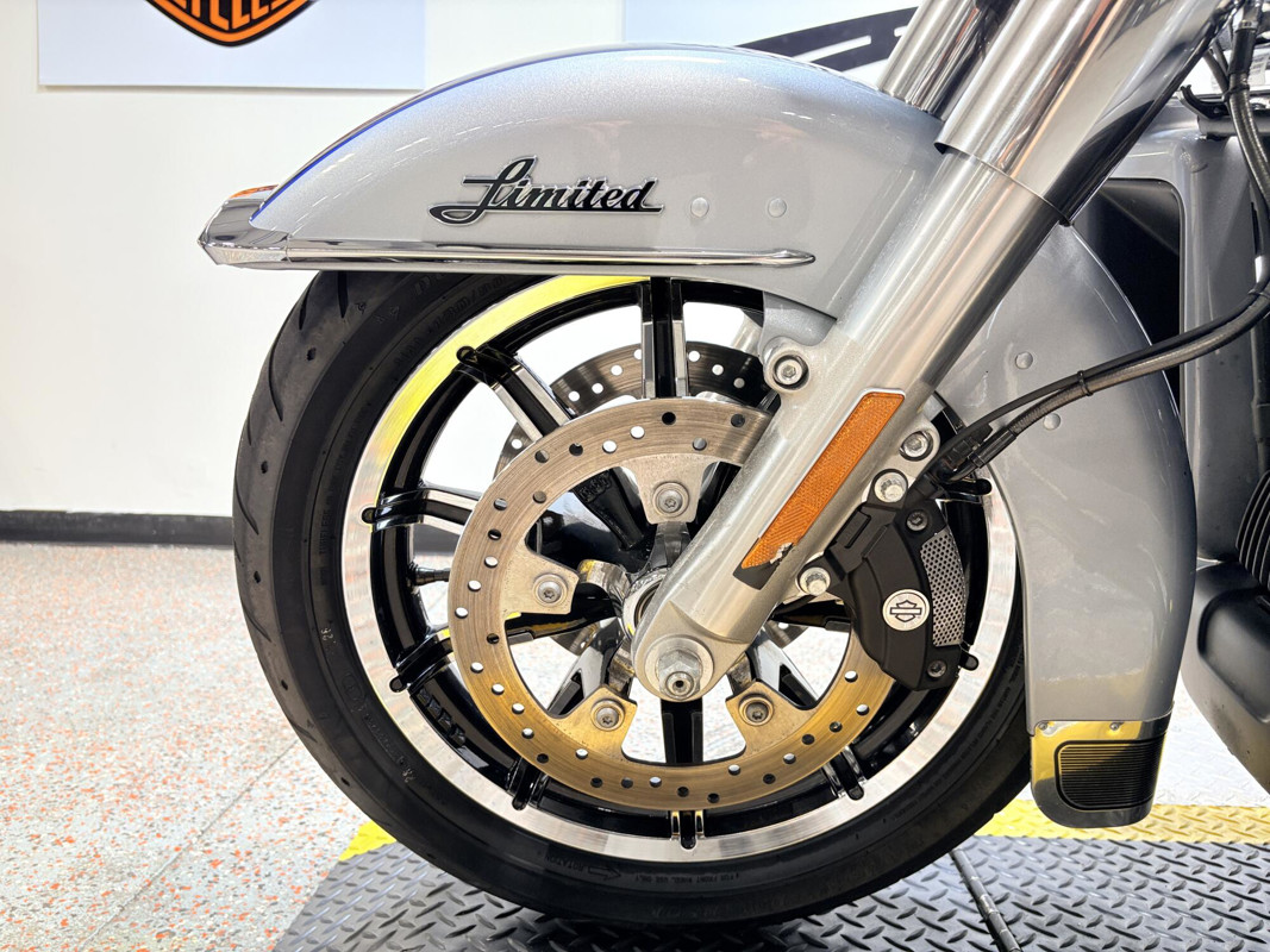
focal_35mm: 26
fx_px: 954
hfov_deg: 67.3
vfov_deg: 53.1
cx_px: 635
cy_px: 476
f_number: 1.6
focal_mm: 5.96
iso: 64
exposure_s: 1/60
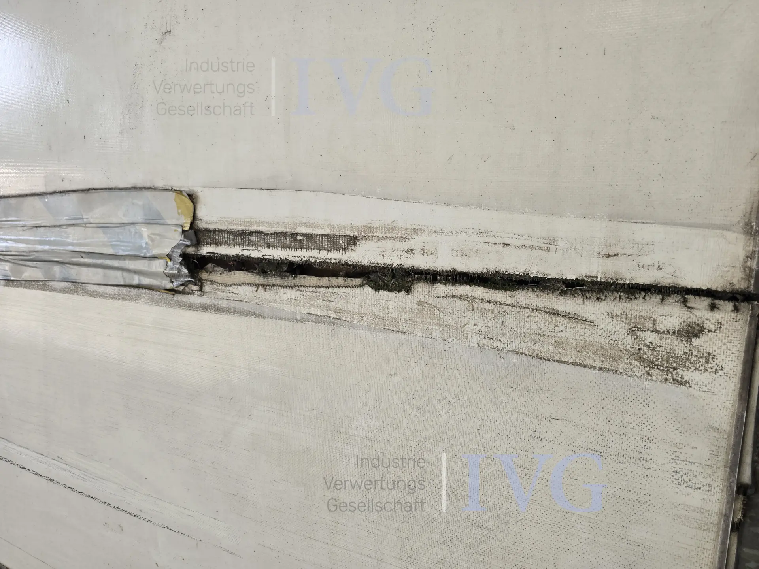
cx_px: 380
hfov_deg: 73.9
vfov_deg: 58.9
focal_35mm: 23
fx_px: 504
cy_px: 284
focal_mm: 6.3
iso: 50
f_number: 1.7
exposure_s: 1/180
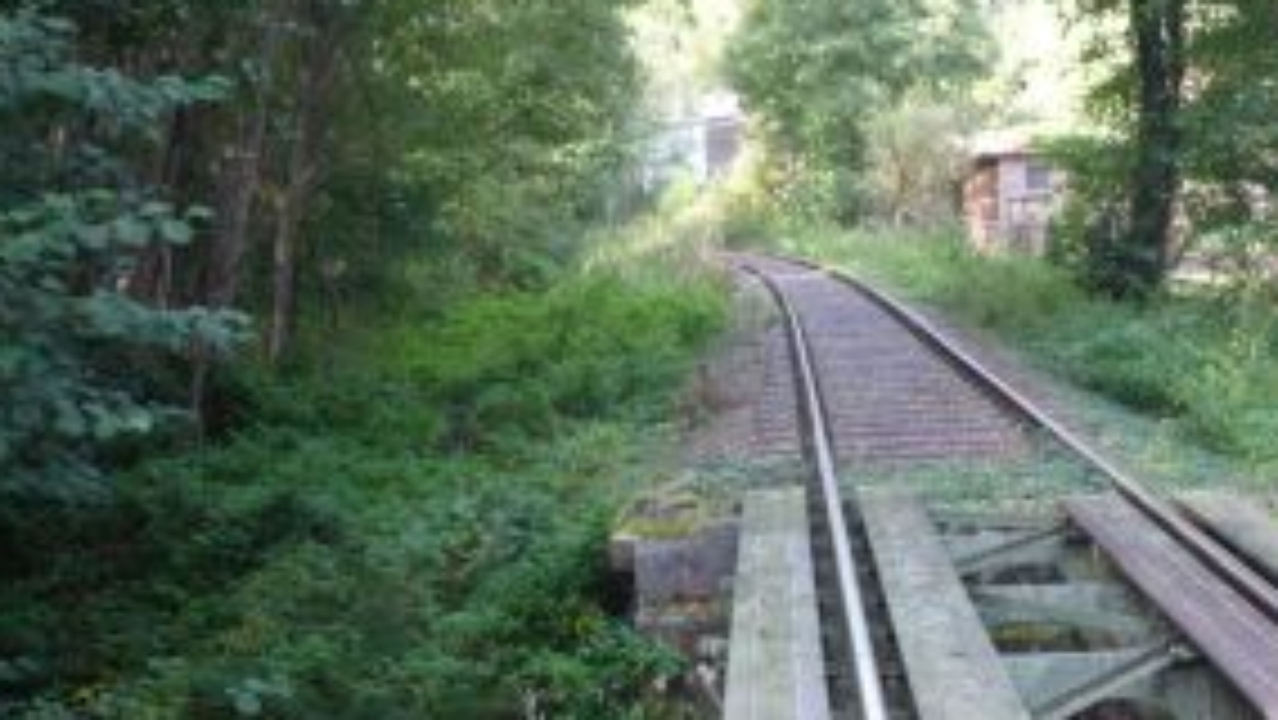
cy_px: 562
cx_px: 1053
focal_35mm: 59
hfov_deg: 34.2
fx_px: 2000
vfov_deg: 20.2
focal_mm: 5.2
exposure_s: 1/50
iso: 100
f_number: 3.3
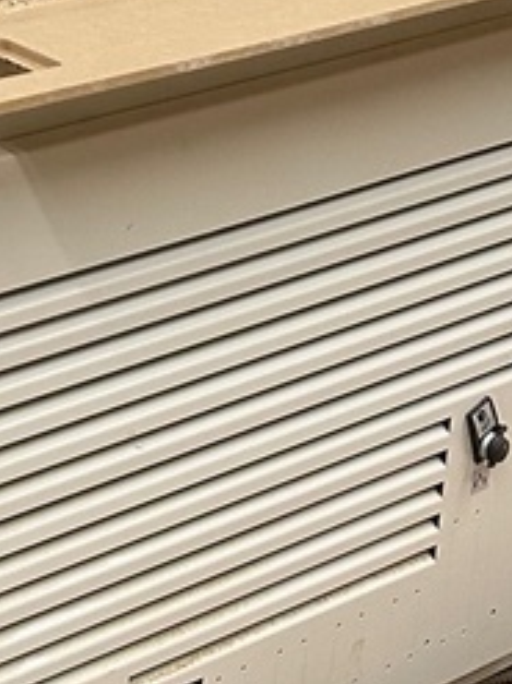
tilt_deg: -11.5
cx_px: -520
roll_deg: -0.1
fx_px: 2073
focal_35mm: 105
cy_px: -274
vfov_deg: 17.3
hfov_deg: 12.4
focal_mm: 6.86
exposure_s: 1/120
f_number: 1.78
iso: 200
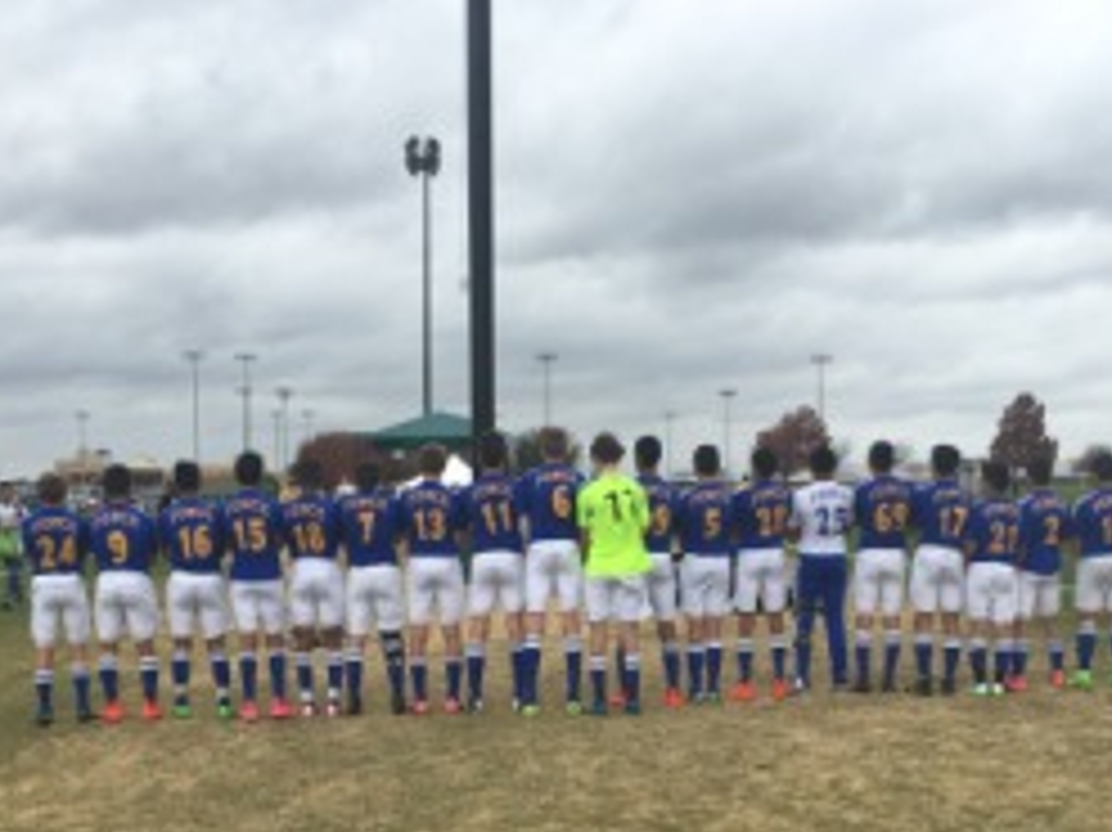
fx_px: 1381
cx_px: 554
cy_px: 612
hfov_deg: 43.9
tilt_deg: -2.8
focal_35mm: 43
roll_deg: +0.5
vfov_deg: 33.0
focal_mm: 4.15
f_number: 2.2
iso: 25
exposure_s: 1/610
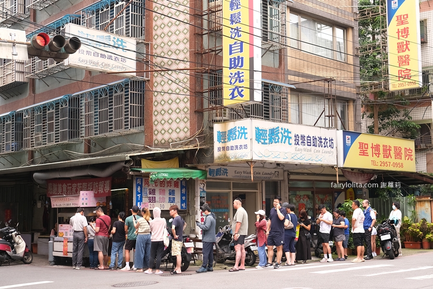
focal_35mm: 35
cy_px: 144
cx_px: 216
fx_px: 421
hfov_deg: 54.4
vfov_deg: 37.9
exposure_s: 1/350
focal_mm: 23
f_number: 2.8
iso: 320
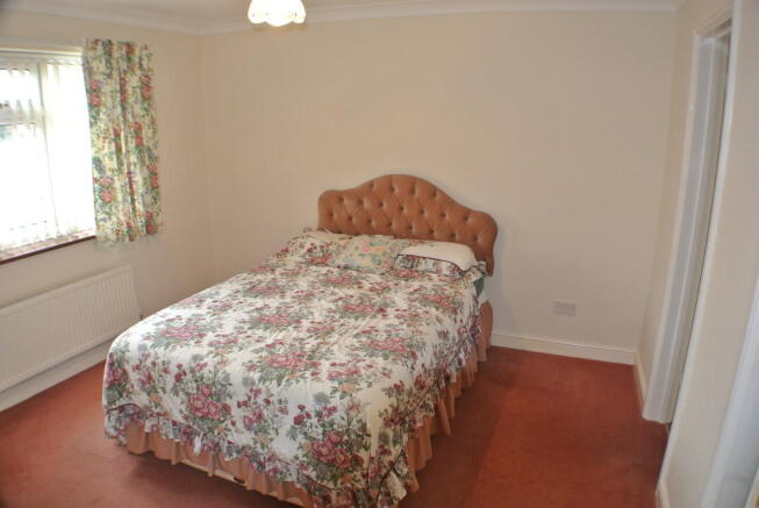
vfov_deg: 42.4
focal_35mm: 31
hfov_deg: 60.2
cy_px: 254
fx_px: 654
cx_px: 380
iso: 400
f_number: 3.8
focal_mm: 11.8
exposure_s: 1/60
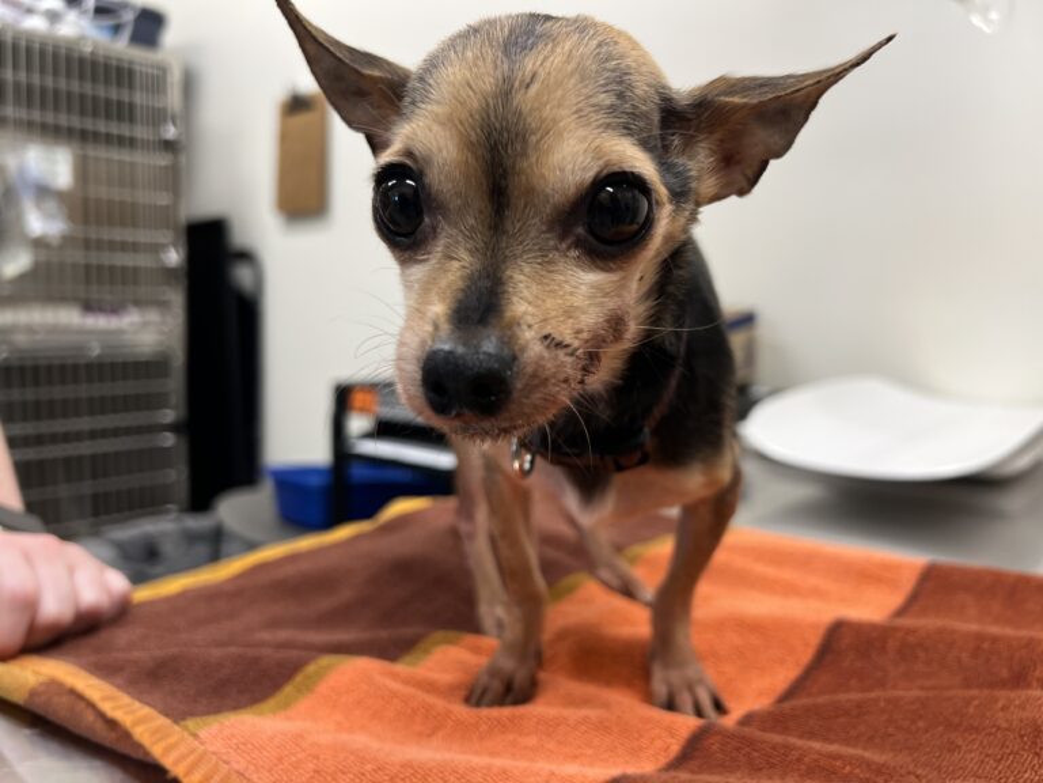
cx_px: 522
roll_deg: +0.2
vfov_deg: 53.1
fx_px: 783
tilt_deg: -6.9
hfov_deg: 67.3
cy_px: 392
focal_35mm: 26
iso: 100
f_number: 1.5
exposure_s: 1/100
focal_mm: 5.7
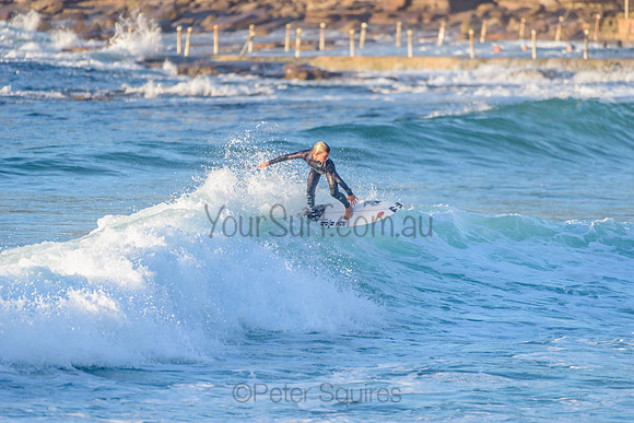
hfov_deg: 4.1
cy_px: 212
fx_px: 8807
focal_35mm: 500
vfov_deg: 2.8
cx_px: 317
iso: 280
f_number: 5.6
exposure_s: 1/1000
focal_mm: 500
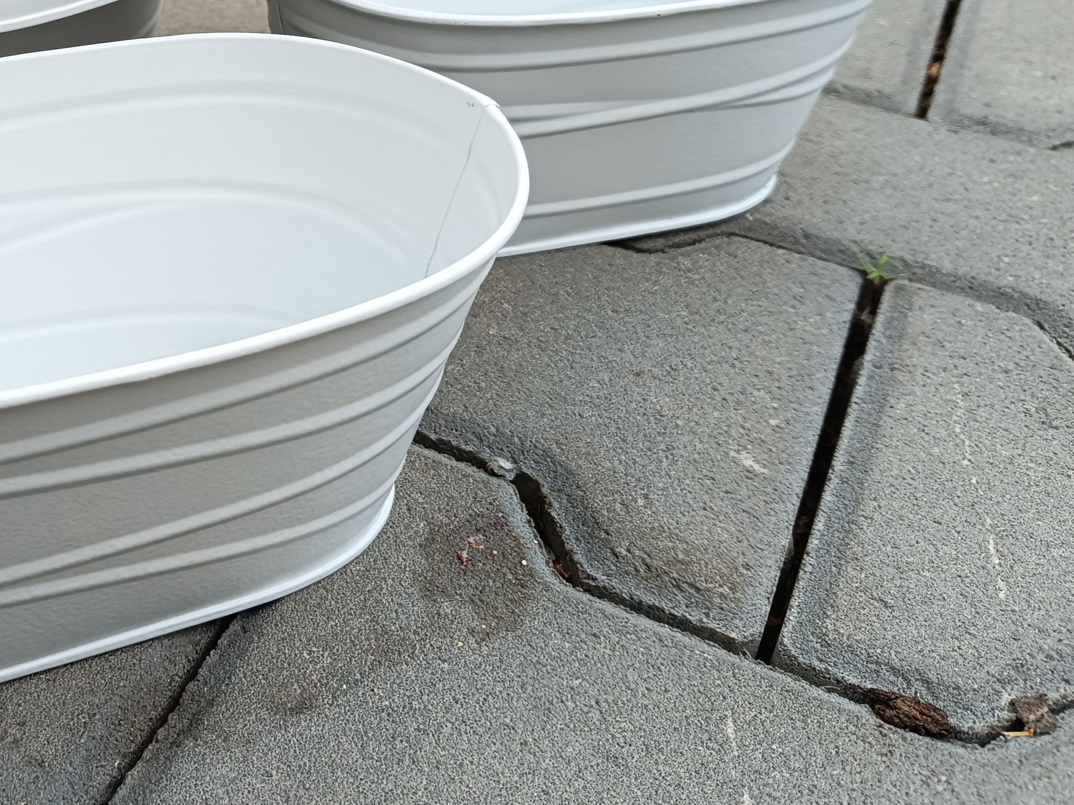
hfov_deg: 40.4
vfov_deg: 31.7
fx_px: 1365
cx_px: 152
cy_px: 119
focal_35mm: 44
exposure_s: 1/125
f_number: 1.88
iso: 50
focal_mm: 5.59
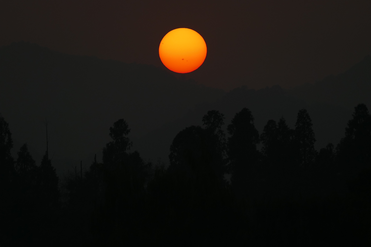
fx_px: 5348
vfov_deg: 2.6
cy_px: 124
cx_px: 186
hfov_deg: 4.0
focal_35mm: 519
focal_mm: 146
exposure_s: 1/1600
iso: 125
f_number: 4
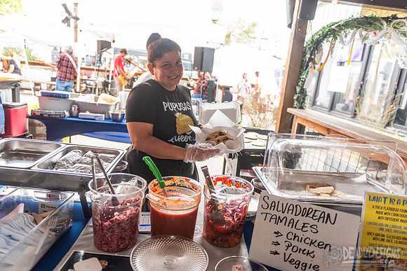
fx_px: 271
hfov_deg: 73.7
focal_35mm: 24
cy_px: 136
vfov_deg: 53.2
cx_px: 204
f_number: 3.2
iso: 250
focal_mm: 24
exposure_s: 1/100
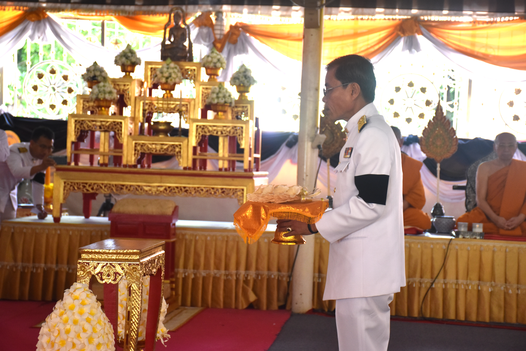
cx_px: 263
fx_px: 1227
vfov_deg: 16.3
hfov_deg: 24.2
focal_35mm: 84
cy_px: 176
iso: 800
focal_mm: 56
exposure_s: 1/125
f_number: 4.8
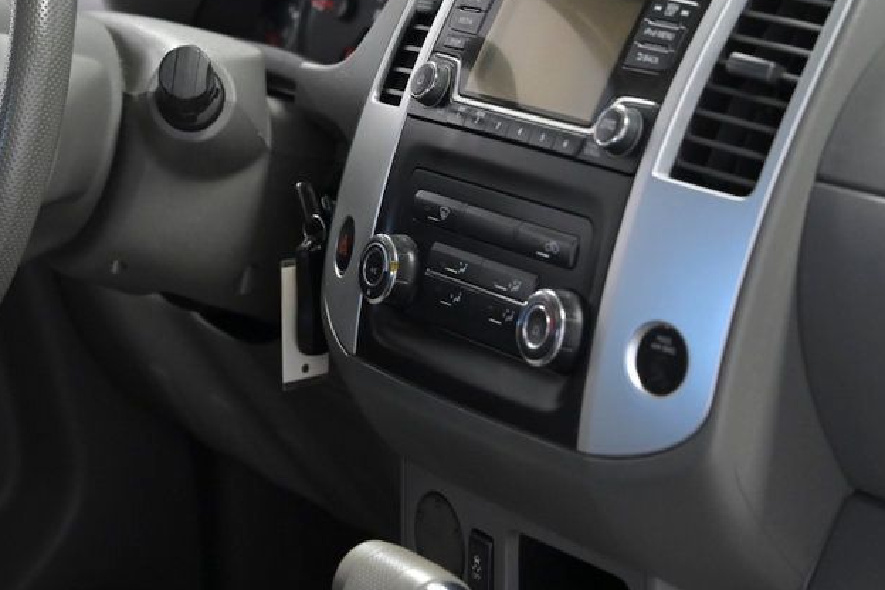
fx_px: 2704
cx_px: 288
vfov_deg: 12.4
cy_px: 145
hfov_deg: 18.5
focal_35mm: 110
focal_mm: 67
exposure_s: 1/250
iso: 2500
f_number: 4.5
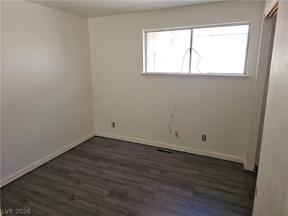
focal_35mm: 23
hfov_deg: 73.9
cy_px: 108
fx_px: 191
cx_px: 144
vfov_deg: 58.9
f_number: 1.7
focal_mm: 6.3
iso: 16
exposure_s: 1/60
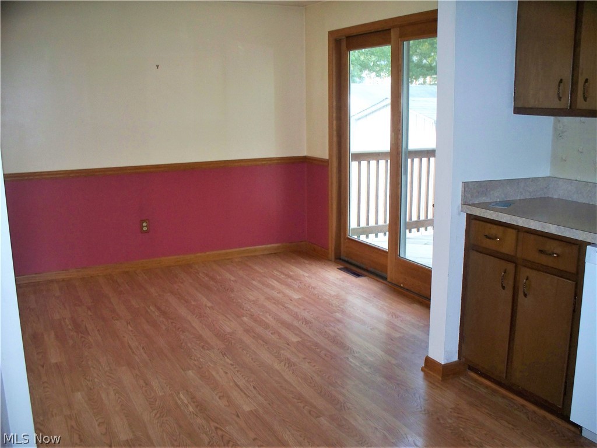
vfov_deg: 39.7
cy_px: 224
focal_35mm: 36
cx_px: 298
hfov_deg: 51.4
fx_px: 621
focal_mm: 7.54
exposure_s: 1/50
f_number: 2.8
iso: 200
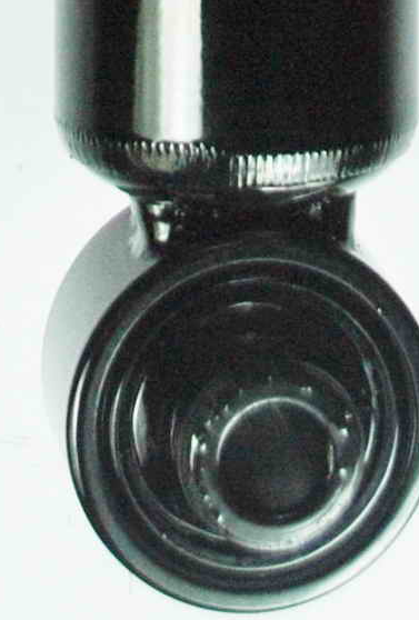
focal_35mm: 272
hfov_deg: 5.1
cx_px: 183
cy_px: -1348
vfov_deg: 6.7
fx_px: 4705
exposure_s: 1/125
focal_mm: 26
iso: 180
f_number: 5.6
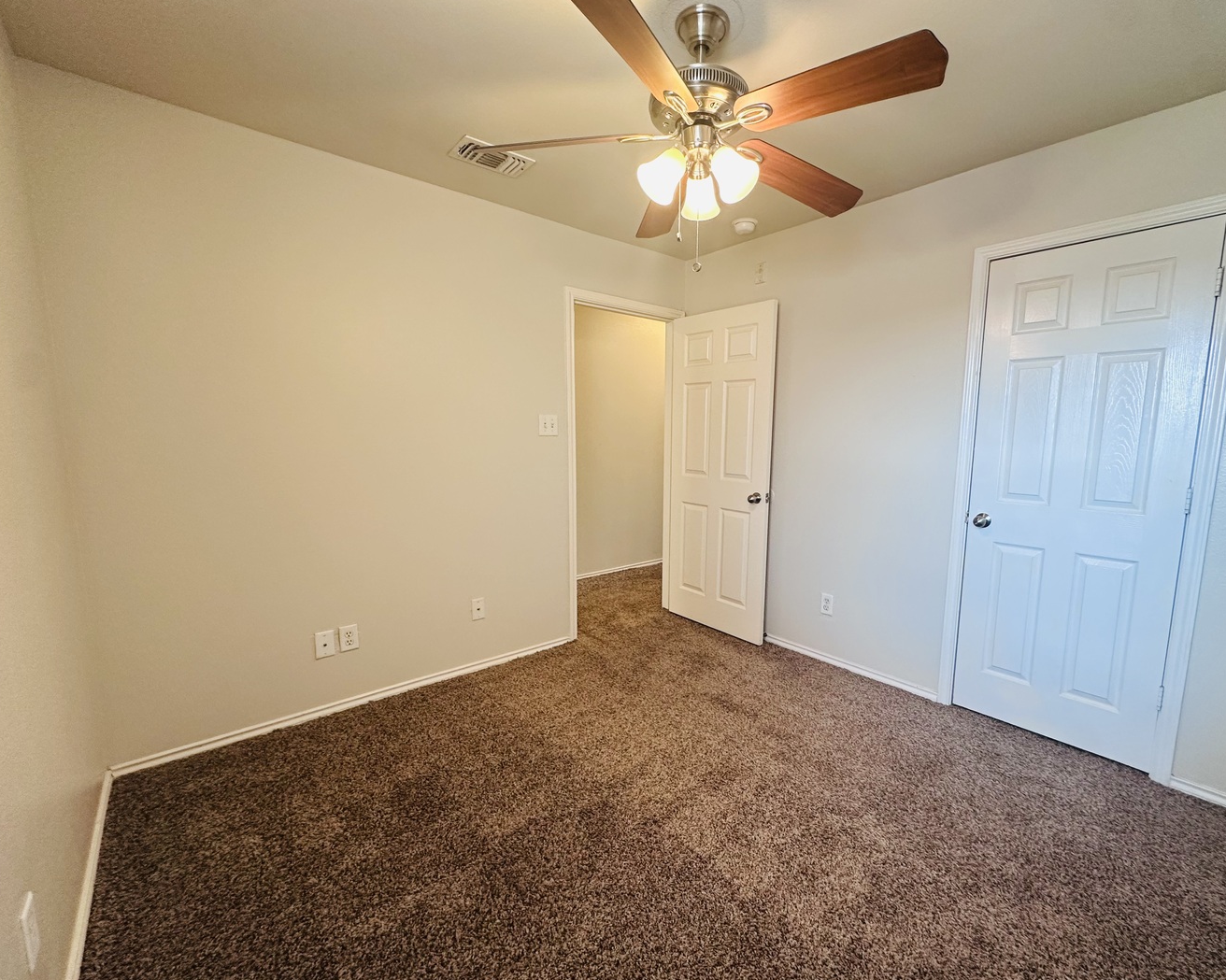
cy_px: 502
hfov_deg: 96.6
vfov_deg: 84.0
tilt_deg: -5.8
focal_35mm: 15
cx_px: 663
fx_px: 544
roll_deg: -0.7
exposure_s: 1/60
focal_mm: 2.22
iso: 160
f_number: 2.2
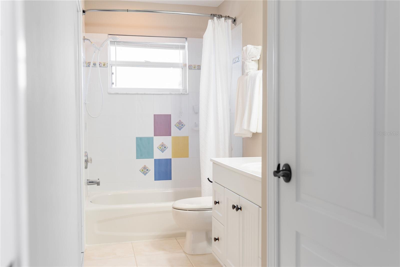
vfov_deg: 37.9
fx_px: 389
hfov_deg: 54.4
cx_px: 200
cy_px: 134
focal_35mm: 35
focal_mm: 35
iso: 800
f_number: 4.5
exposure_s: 1/30
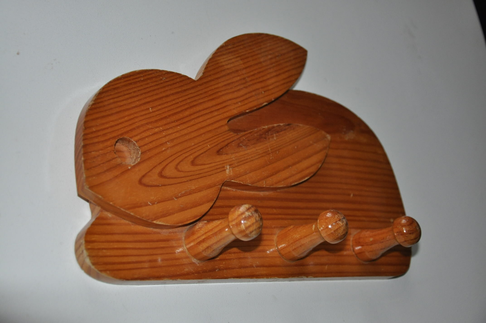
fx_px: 849
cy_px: 162
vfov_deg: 21.5
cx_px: 243
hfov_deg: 31.9
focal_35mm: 63
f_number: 4.8
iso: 800
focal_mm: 42
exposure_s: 1/60
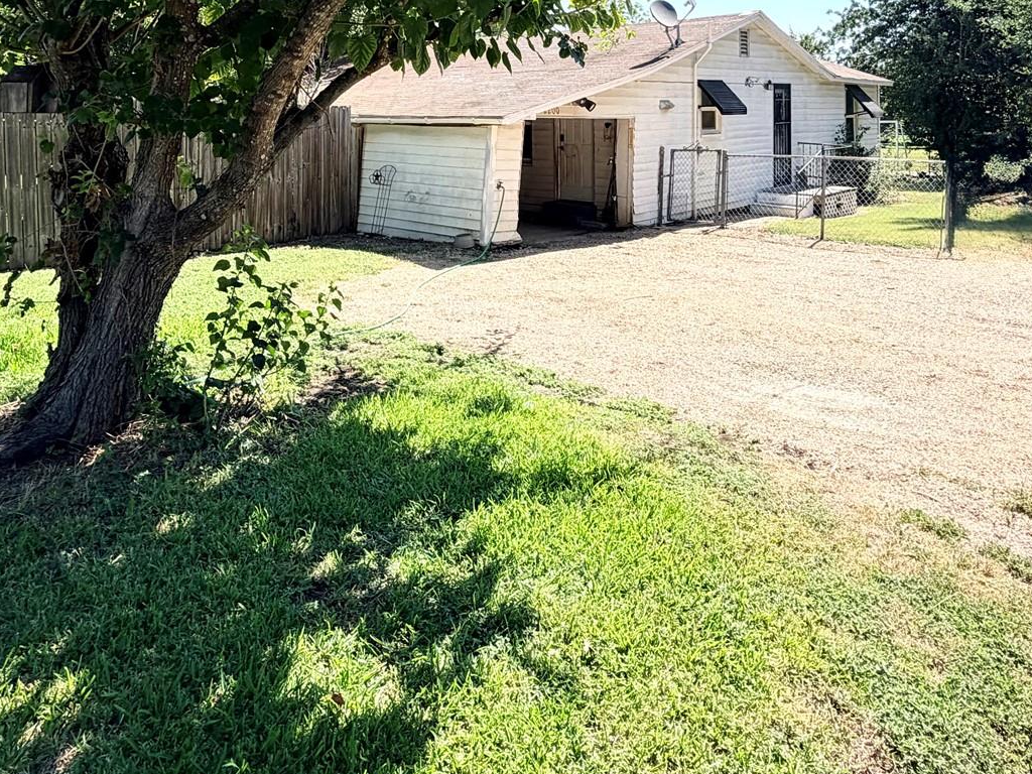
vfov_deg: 46.5
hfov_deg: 63.4
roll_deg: +0.2
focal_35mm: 28
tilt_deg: -1.7
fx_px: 835
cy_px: 128
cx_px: 545
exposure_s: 1/770
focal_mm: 2.22
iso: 40
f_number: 2.2
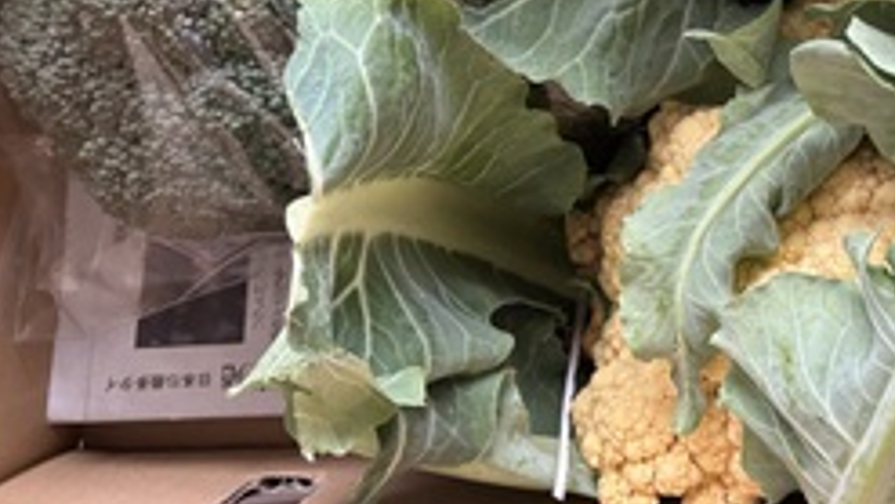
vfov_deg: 20.7
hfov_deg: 36.2
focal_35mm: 55
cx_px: 748
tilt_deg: -83.7
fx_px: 1305
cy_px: -62
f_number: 1.6
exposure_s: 1/45
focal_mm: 5.96
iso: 500
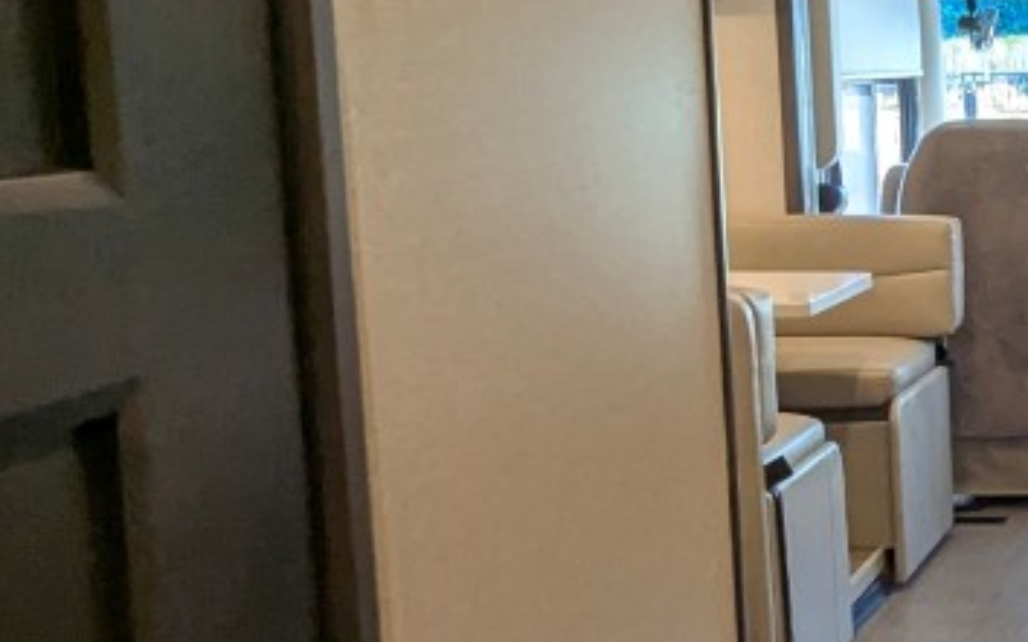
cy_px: 366
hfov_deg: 26.5
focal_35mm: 67
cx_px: 1300
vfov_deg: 19.4
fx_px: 1876
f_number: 2.2
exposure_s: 1/111
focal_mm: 2.35
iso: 112
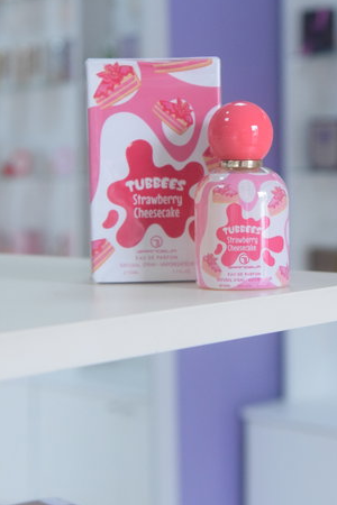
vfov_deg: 24.2
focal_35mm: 84
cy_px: 205
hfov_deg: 16.2
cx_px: 204
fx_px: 1179
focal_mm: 42
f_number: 4.5
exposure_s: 1/400
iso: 3200
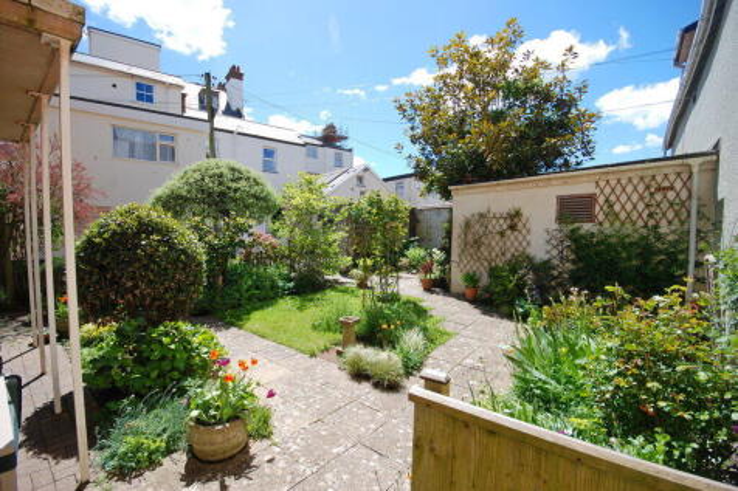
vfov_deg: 77.3
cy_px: 246
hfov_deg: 100.4
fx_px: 307
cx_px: 369
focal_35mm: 15
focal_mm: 10
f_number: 6.3
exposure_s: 1/160
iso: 100
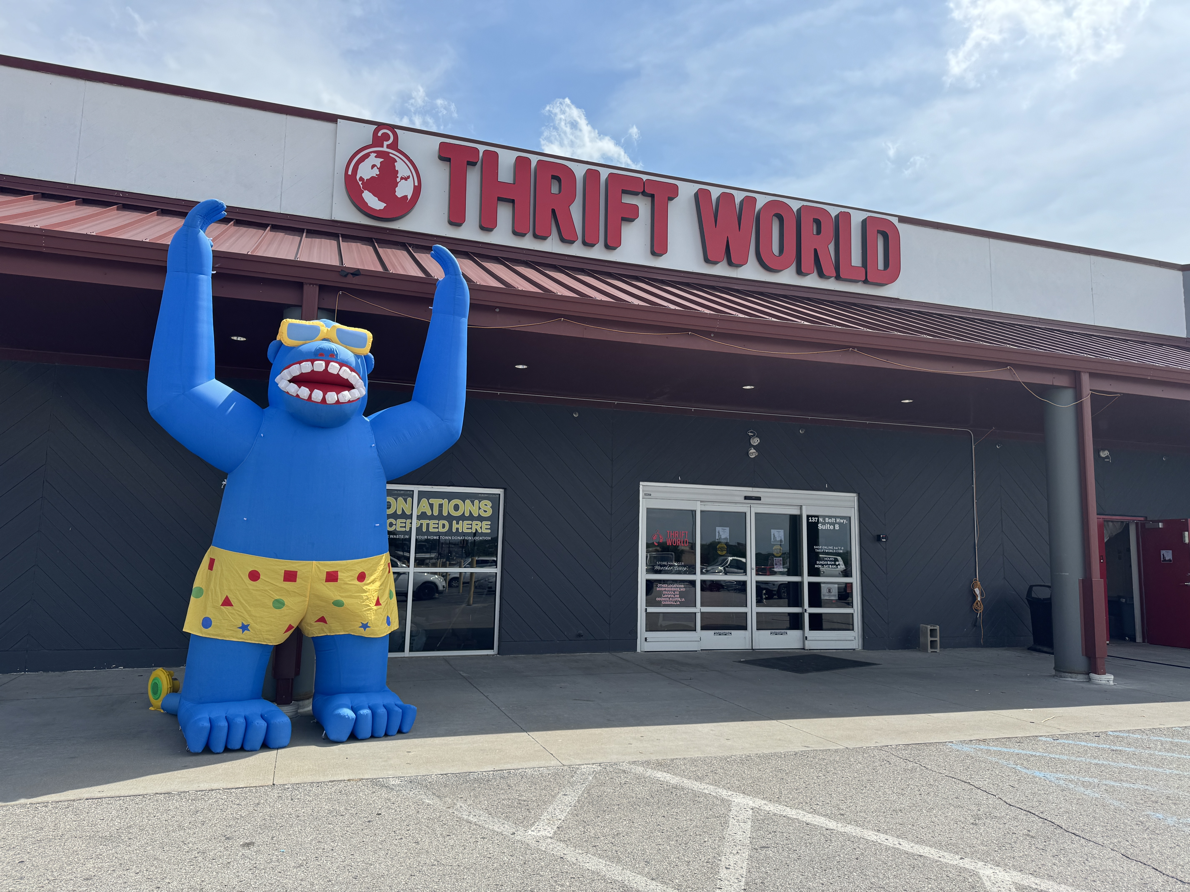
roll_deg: -0.6
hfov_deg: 71.6
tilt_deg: +10.9
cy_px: 446
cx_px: 595
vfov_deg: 56.8
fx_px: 825
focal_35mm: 24
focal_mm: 6.76
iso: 80
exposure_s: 1/4049
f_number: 1.78
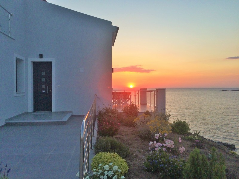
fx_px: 200
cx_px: 120
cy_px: 90
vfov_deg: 48.2
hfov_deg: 61.7
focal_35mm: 29
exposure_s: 1/441
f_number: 2.2
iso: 32
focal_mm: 4.15
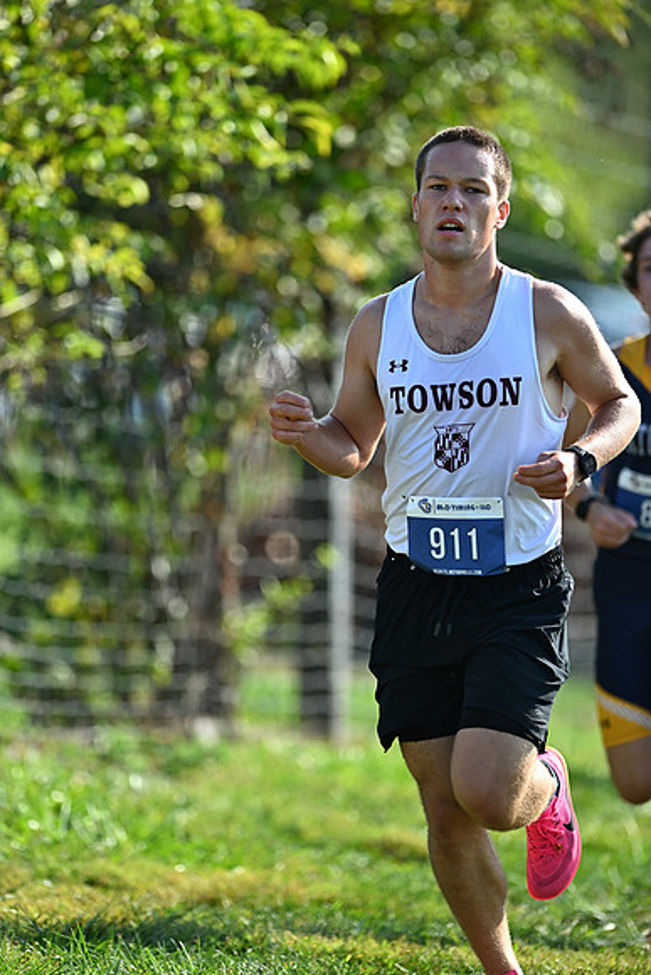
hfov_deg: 4.6
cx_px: 326
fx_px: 8132
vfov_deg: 6.9
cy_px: 488
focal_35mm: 300
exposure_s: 1/2500
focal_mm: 300
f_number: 2.8
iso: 360
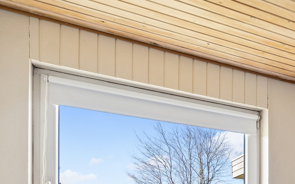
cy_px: 249
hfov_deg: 33.5
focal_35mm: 44
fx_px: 354
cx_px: 380
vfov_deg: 24.7
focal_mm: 10
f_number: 8
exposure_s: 1/20
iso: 200
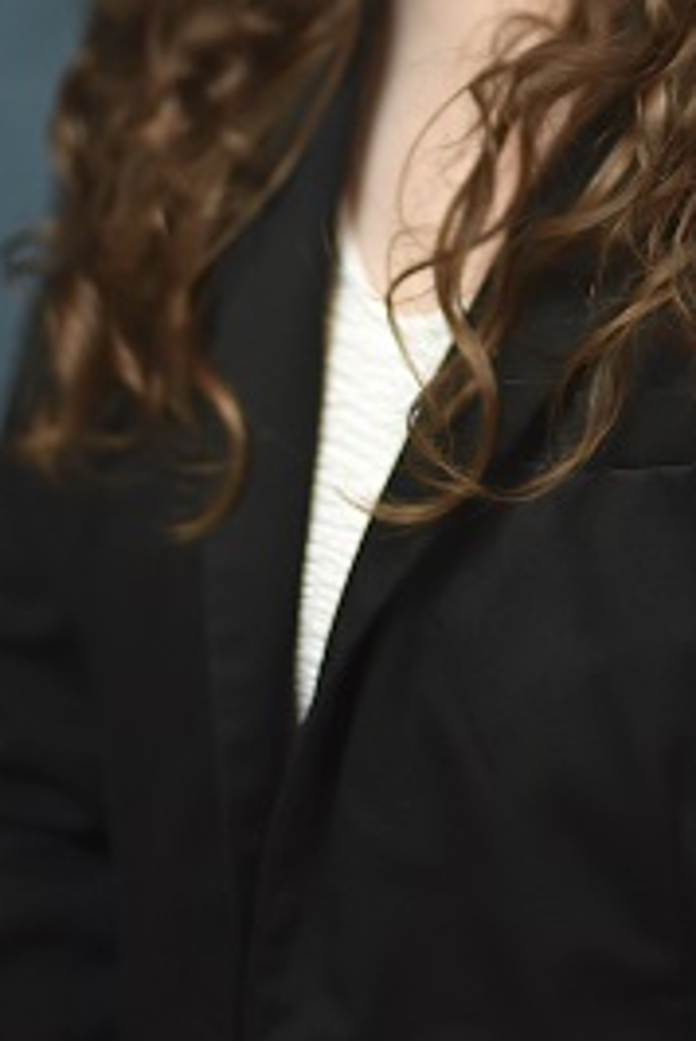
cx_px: 504
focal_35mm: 135
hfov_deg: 10.2
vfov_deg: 14.5
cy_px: -362
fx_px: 3905
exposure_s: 1/250
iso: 800
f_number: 1.8
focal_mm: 50
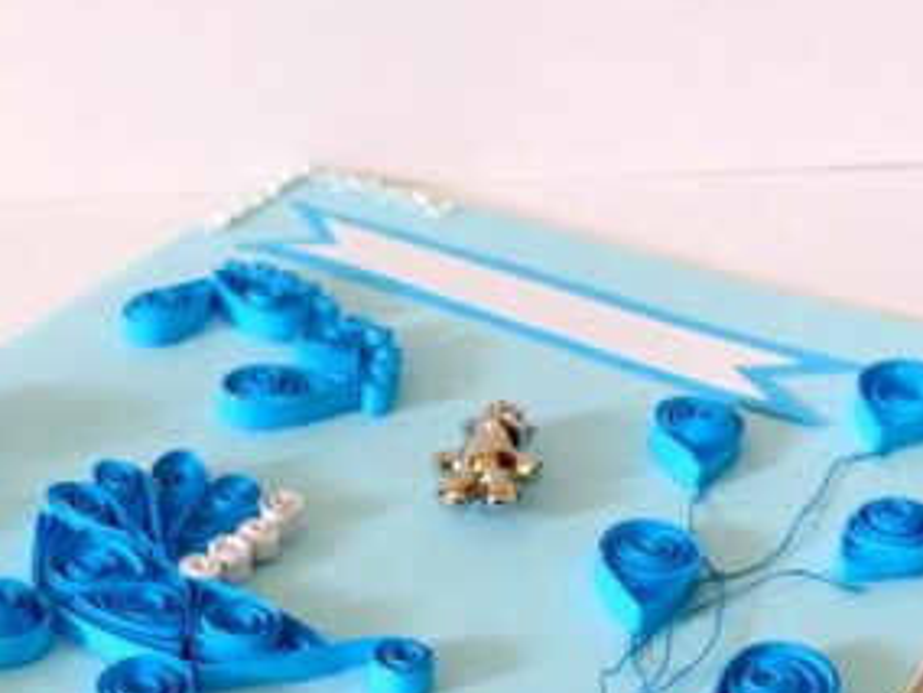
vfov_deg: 19.4
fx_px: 1973
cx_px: 244
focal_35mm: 74
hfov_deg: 26.0
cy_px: 664
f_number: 2.8
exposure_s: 1/50
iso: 400
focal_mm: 6.3
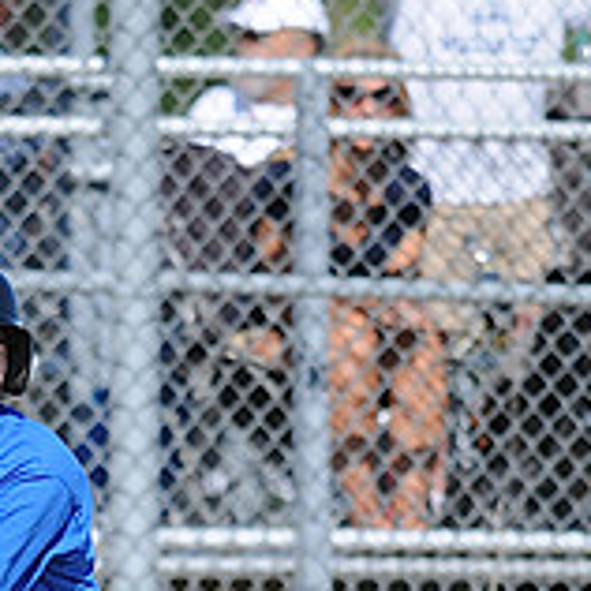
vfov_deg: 1.6
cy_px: 729
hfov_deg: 1.6
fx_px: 20996
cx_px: 43
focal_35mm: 1087
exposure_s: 1/1600
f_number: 4
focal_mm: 300
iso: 200
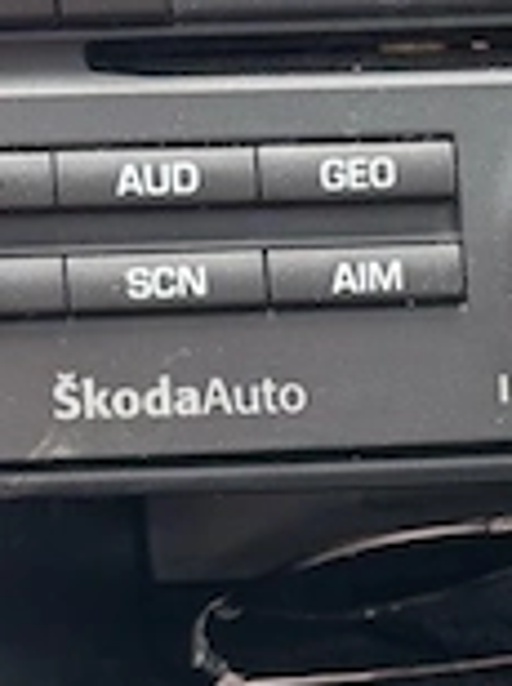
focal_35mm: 125
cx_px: 761
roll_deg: +0.2
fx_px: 2472
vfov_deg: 15.5
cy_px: 695
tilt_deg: -21.4
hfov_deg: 11.4
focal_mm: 6.76
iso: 100
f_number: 1.78
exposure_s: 1/121
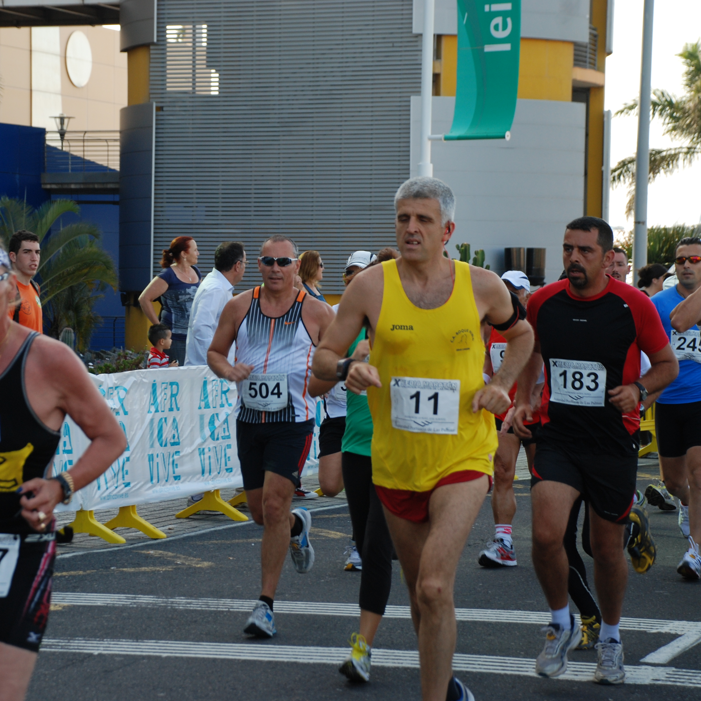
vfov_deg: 13.6
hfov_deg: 13.6
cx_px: 238
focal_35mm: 128
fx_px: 2933
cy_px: 354
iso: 200
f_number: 5.3
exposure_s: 1/200
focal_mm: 66
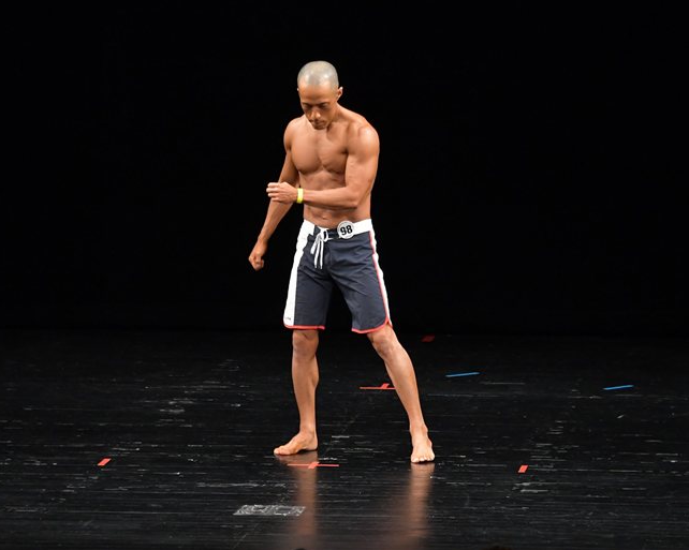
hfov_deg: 7.1
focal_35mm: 272
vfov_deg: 5.7
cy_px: 276
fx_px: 5544
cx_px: 335
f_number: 5.6
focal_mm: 160
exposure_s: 1/400
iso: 3200
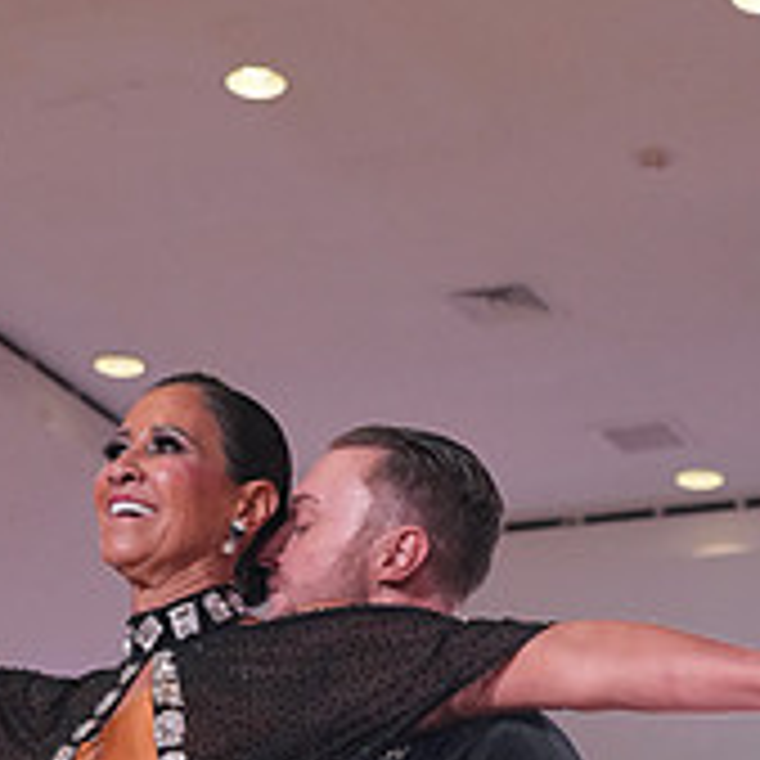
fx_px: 3627
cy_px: 1183
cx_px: 304
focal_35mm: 146
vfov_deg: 11.4
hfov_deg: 12.0
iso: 2500
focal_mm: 50
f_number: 4
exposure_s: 1/500
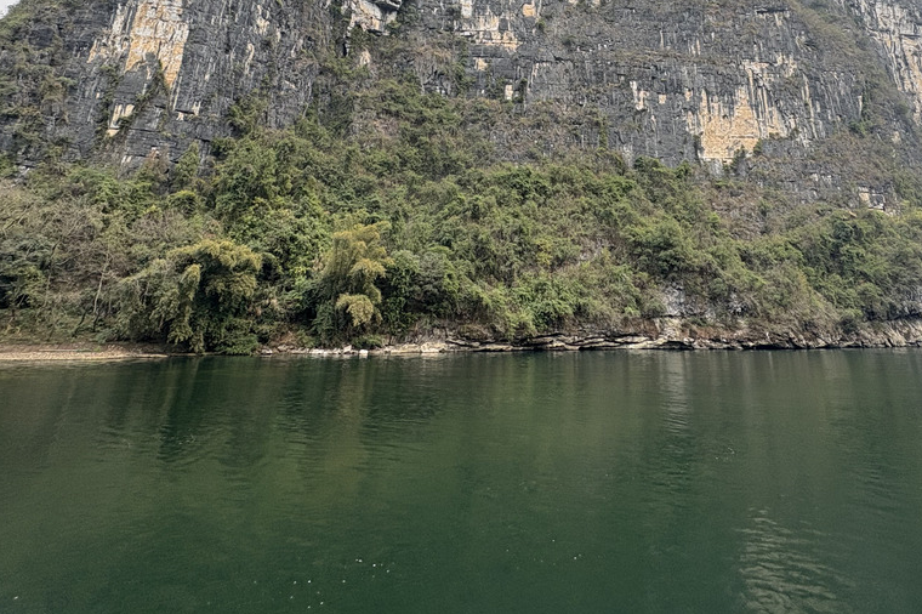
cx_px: 547
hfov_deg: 75.4
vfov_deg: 49.9
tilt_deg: +23.3
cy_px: 79
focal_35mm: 23
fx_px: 589
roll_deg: -0.3
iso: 64
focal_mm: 2.22
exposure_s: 1/188
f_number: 2.2
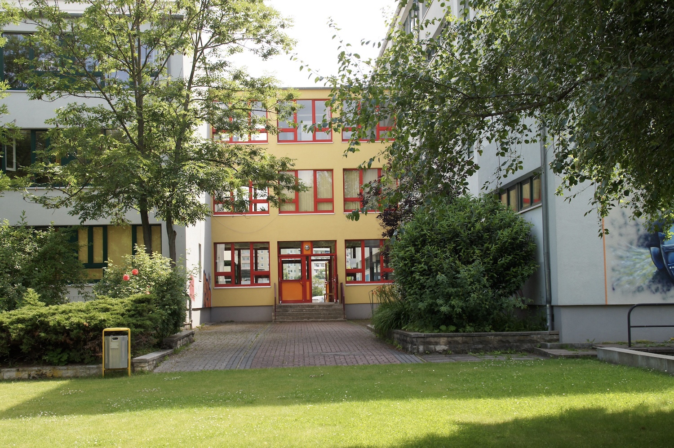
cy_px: 224
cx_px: 337
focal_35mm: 52
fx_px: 982
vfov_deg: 25.7
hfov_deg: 37.9
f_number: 7.1
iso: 100
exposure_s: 1/160
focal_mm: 35
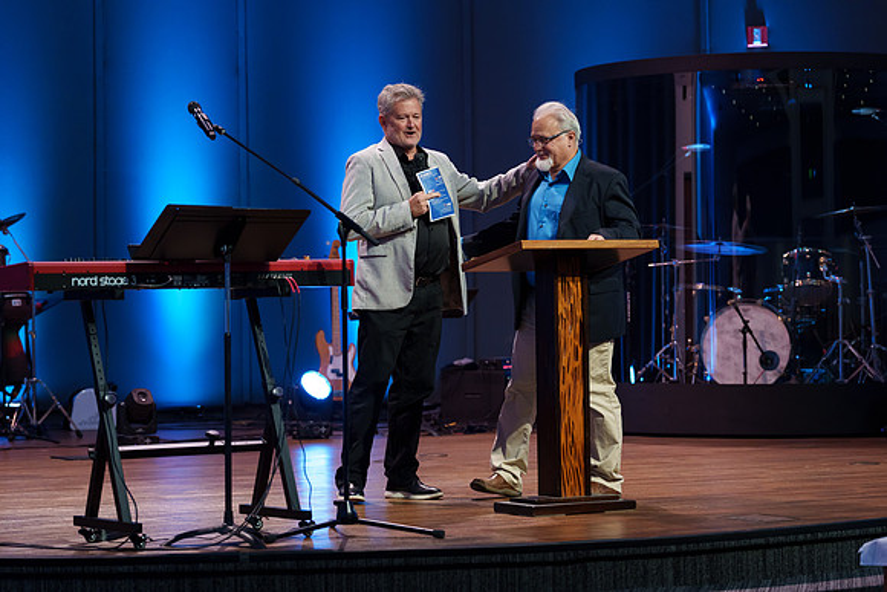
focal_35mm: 97
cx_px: 444
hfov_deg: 21.0
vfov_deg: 14.1
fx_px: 2390
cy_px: 296
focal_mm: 97
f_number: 3.5
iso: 1600
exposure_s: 1/200
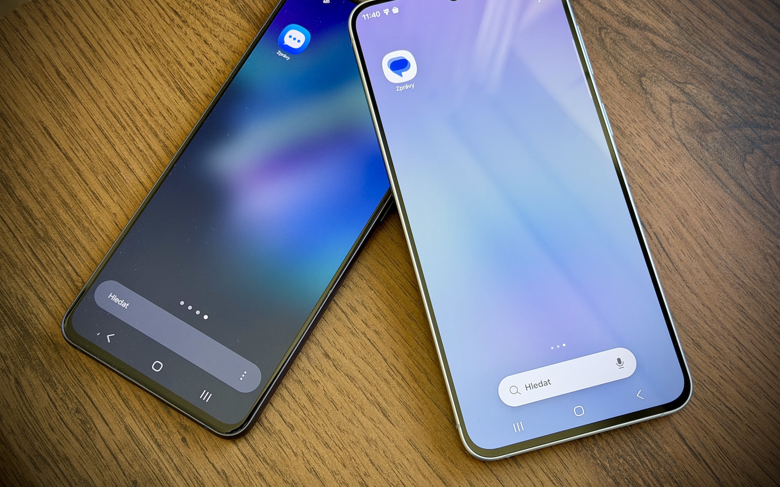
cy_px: 220
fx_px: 1084
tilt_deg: -73.3
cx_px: 390
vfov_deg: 25.3
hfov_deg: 39.6
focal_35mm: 51
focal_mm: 6.76
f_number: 1.78
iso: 125
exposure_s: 1/60
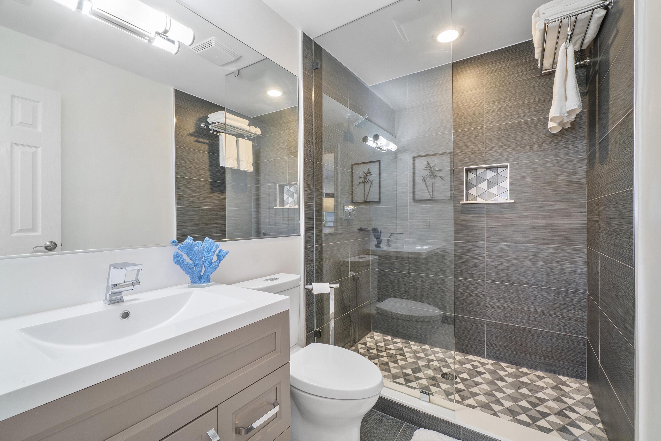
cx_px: 330
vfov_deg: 77.3
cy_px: 220
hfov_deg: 100.4
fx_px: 275
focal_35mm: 15
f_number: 11
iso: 160
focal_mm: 10
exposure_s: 1/1.67
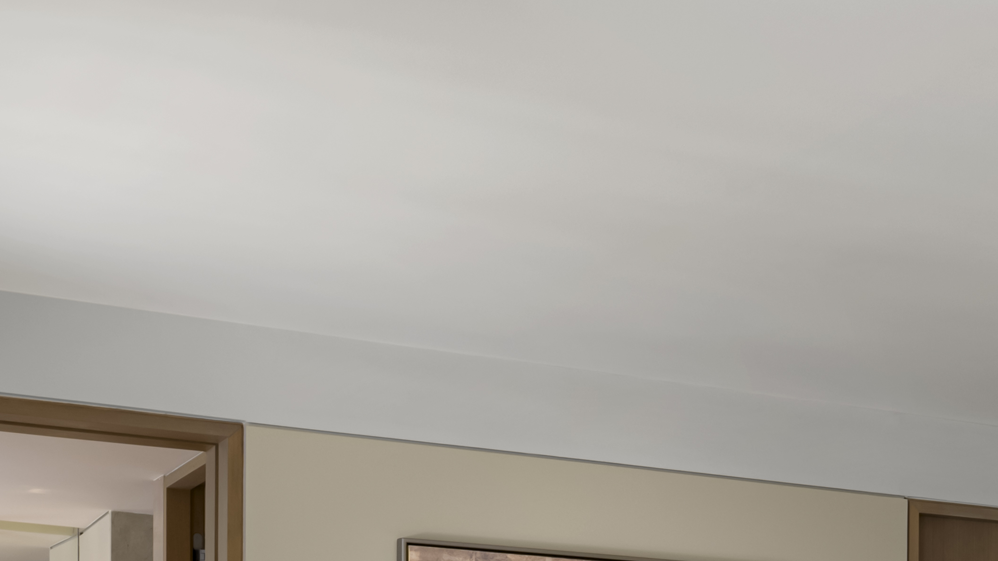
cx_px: 1241
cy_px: 1072
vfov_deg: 13.0
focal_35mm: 82
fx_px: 2170
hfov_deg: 23.4
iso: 100
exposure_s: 1/2
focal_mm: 20
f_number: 11
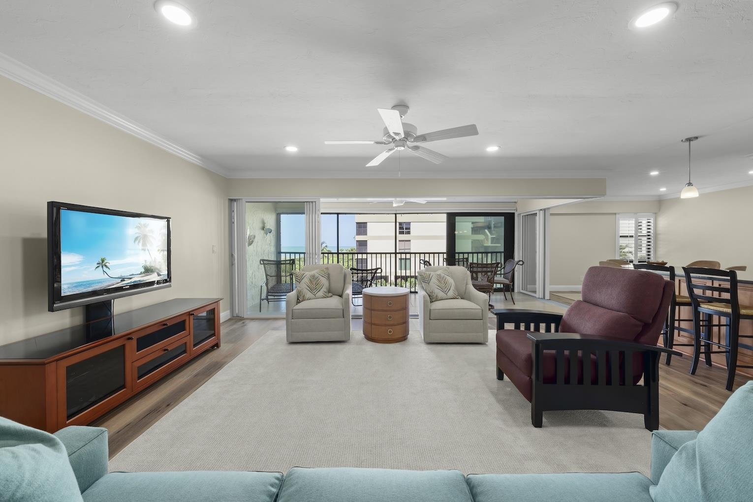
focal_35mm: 14
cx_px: 376
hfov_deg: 104.2
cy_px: 251
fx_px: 293
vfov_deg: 81.2
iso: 400
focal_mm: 14
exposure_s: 1/3
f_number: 11
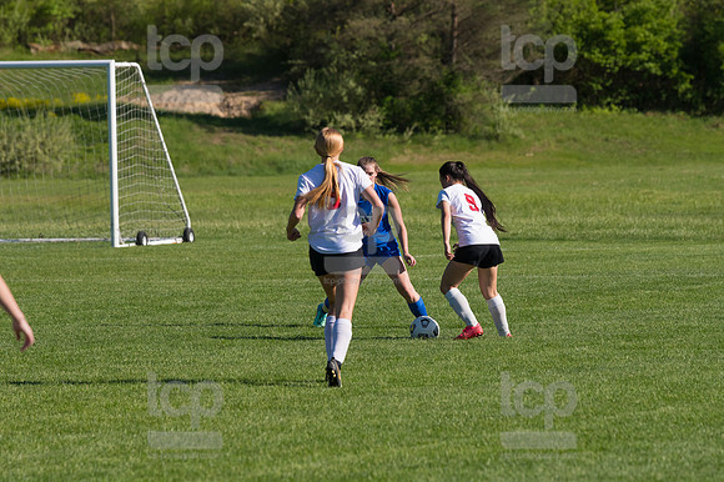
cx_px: 362
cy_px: 241
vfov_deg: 4.6
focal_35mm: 300
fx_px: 6030
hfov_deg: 6.9
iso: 250
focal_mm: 200
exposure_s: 1/1600
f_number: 5.6
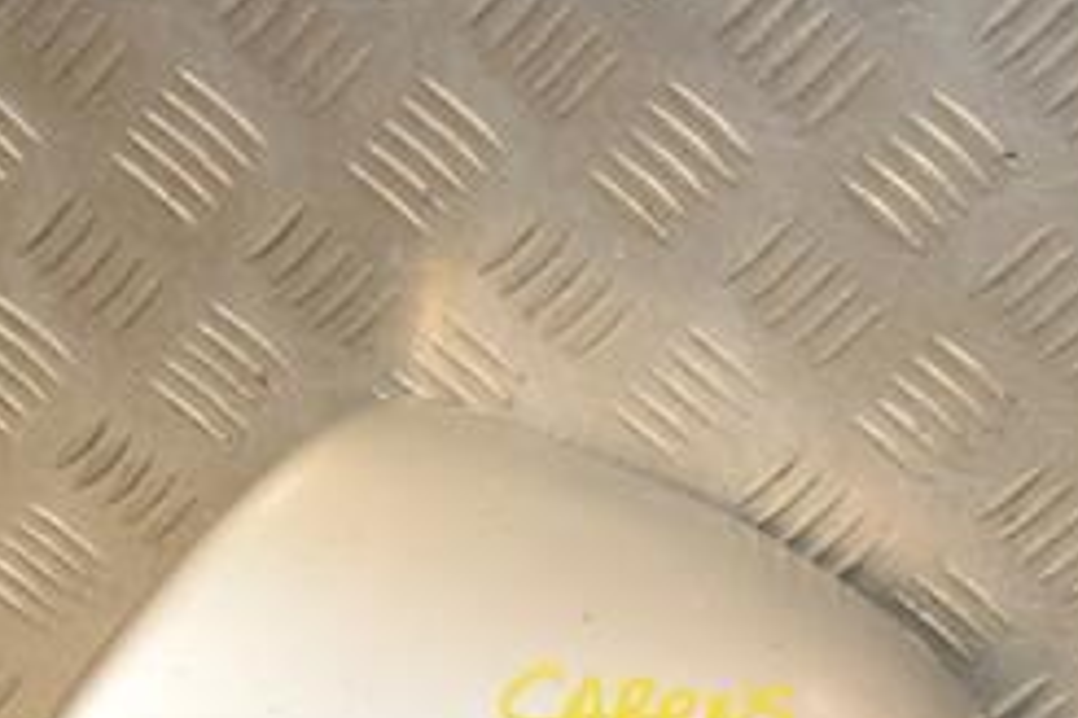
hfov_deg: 17.5
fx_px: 3503
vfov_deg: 11.6
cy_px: 714
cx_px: 565
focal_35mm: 117
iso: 800
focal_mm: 32
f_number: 7.1
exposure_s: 1/200
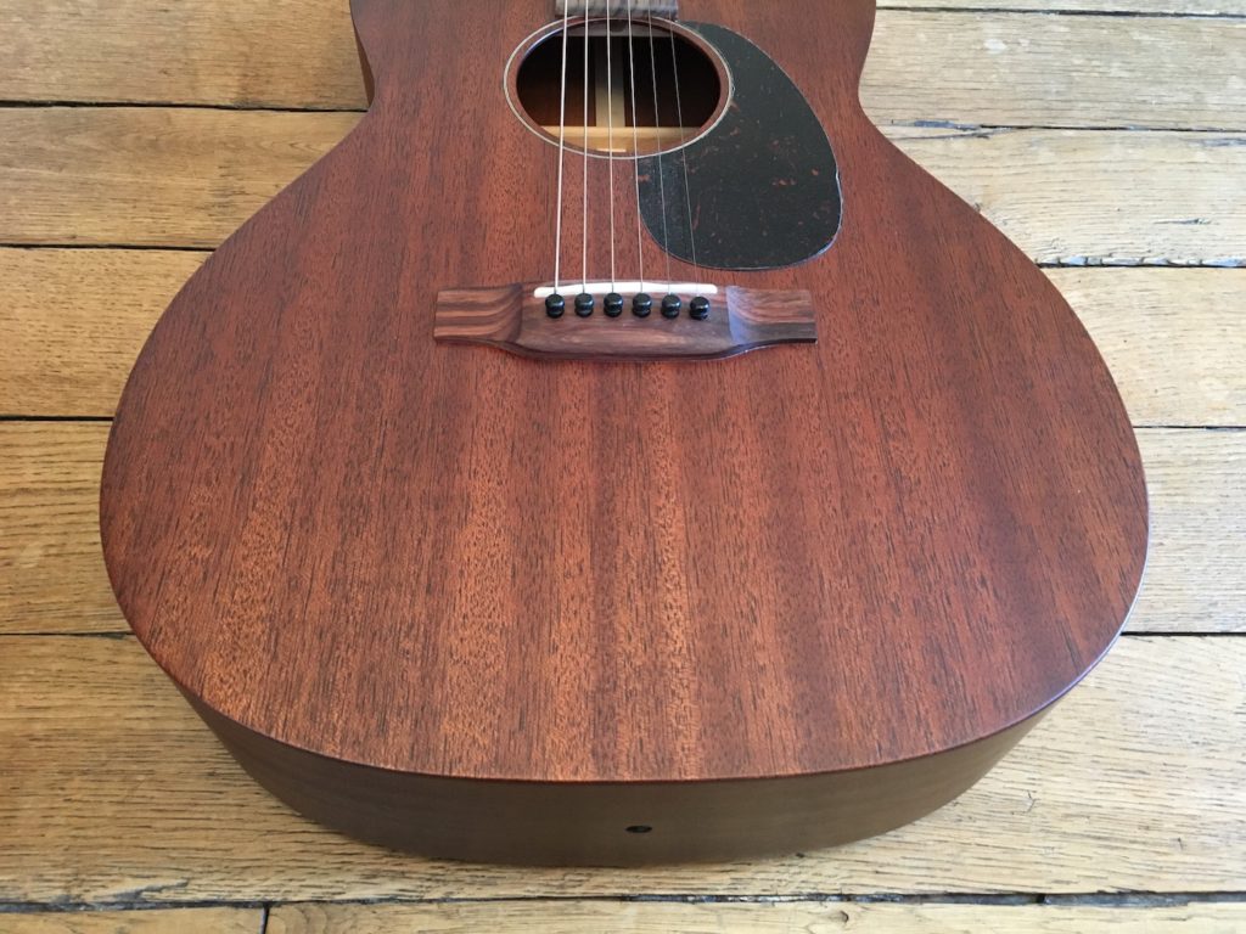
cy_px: 467
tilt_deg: -59.4
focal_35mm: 29
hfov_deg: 61.7
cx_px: 623
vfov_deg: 48.2
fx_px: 1044
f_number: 2.2
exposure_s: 1/25
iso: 200
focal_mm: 4.15
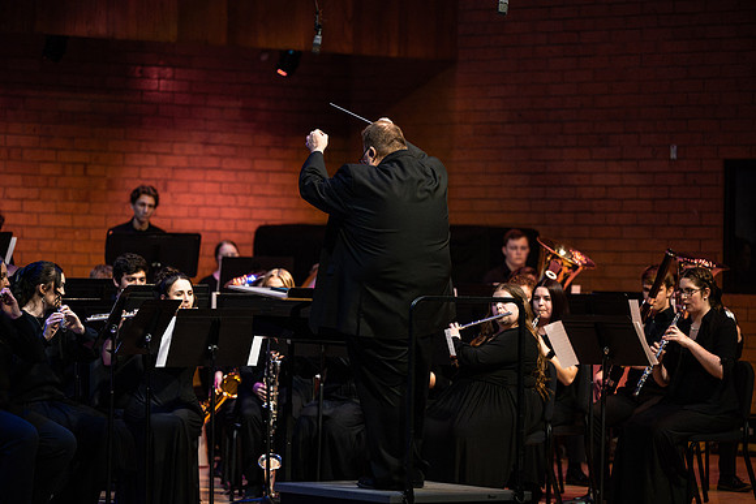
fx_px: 3236
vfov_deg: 8.9
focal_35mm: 154
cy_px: 248
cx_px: 386
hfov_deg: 13.3
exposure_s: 1/500
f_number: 2.8
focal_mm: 150
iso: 3200
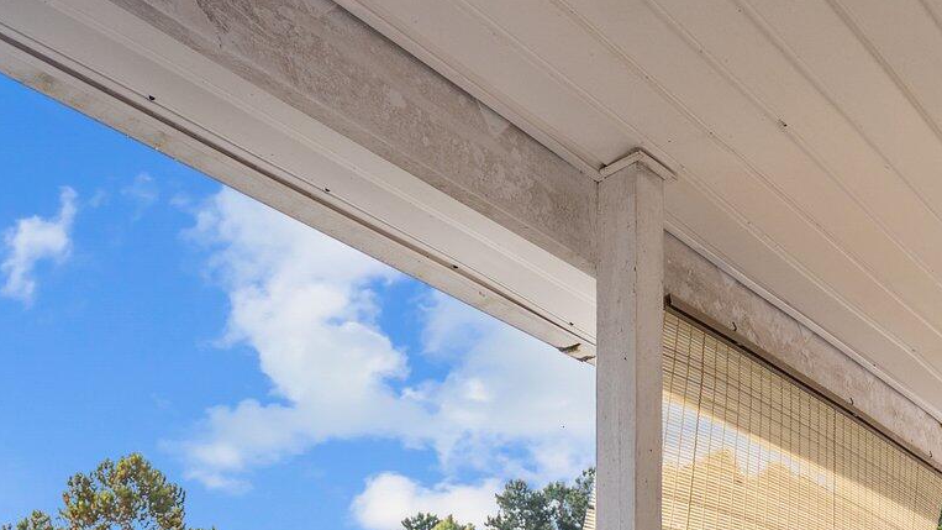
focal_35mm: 45
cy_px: 799
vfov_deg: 21.9
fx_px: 1124
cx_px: 449
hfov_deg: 45.5
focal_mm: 16
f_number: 4
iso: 250
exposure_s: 1/1250
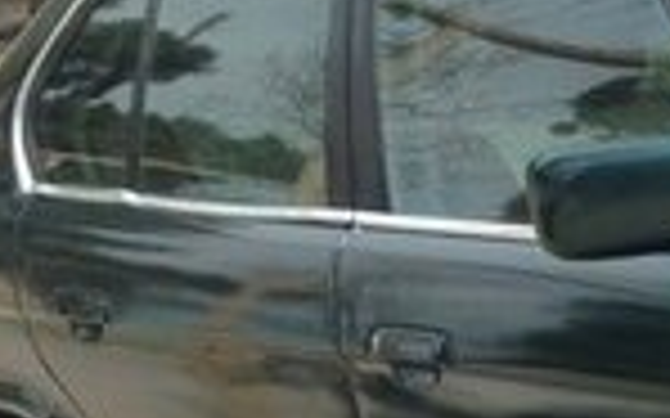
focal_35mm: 155
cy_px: 645
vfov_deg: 8.3
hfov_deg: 12.4
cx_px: 1210
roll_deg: +6.2
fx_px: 2829
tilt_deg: -18.0
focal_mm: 4.12
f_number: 2.4
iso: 50
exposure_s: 1/847
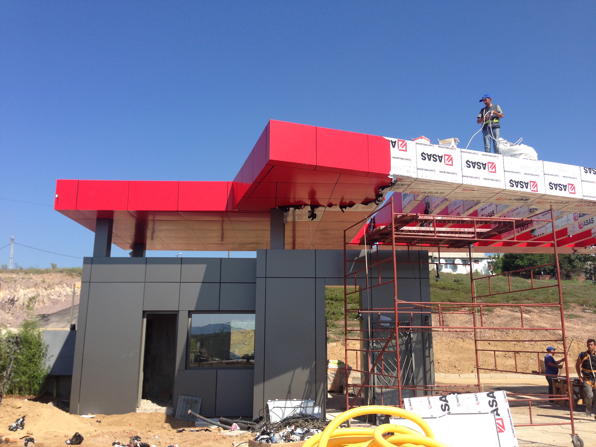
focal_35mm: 33
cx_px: 298
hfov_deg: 55.4
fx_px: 568
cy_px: 224
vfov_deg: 42.9
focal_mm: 4.12
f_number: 2.4
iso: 50
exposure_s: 1/1178
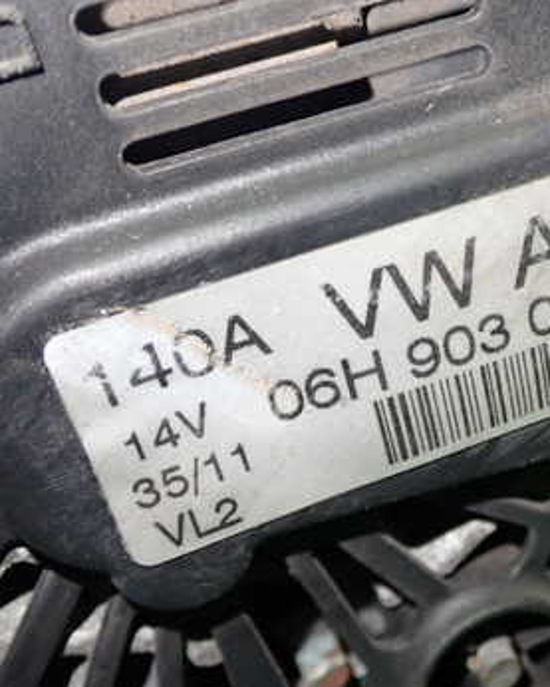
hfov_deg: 24.2
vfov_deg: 30.9
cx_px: 516
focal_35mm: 61
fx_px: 1241
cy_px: 318
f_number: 2.5
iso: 320
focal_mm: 6.37
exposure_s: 1/40
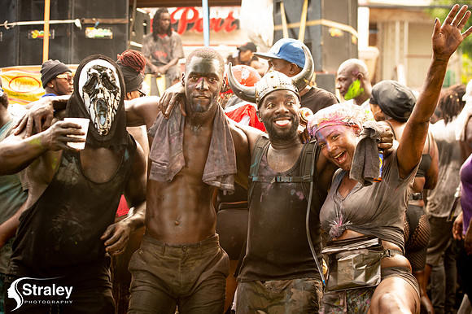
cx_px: 236
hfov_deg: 28.9
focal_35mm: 70
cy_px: 157
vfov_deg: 19.4
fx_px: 917
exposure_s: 1/320
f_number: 5
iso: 640
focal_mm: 70
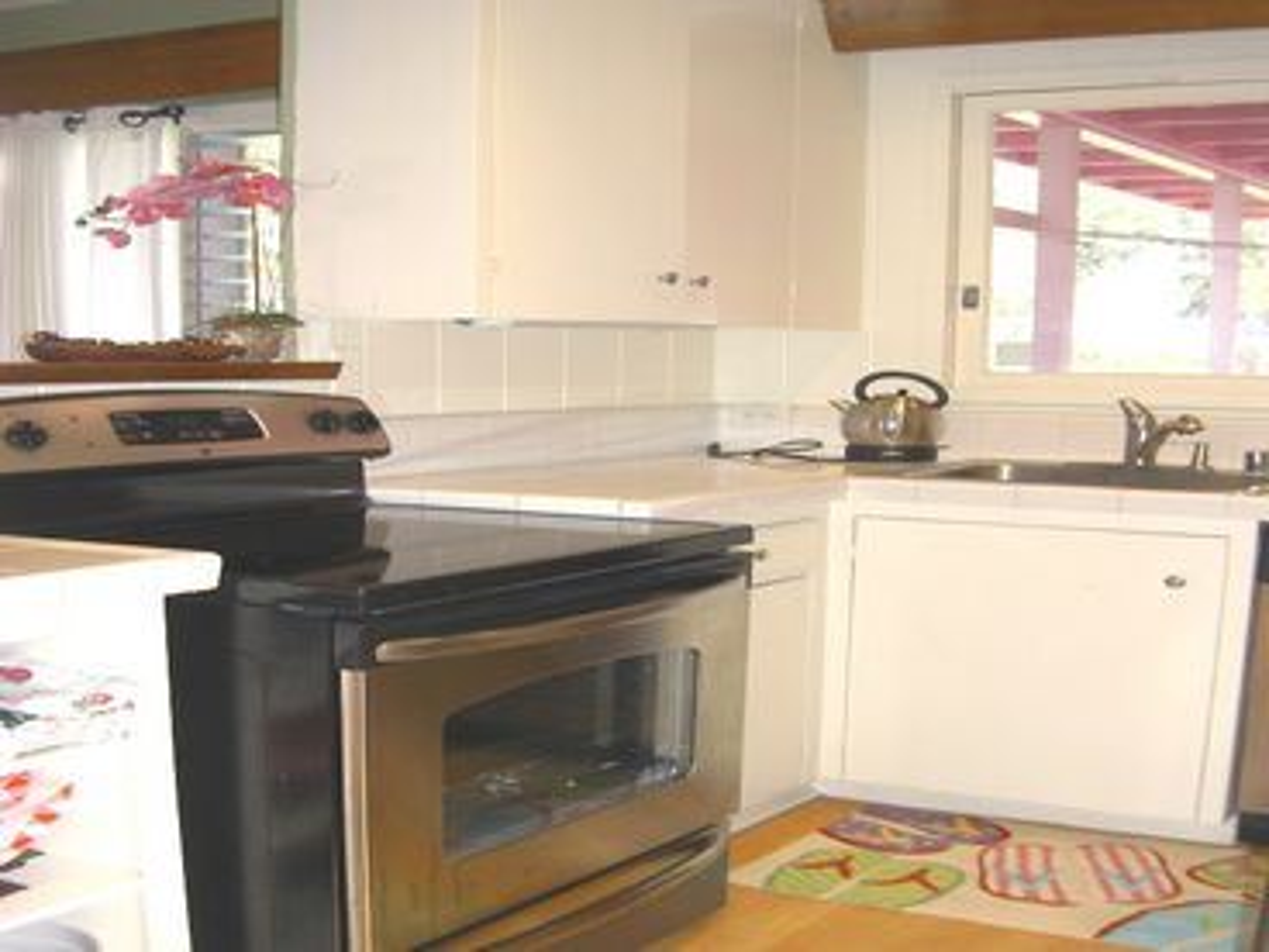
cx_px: 634
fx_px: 1430
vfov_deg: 36.8
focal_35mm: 39
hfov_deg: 47.9
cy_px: 476
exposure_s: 1/60
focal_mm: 8
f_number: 2.8
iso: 100
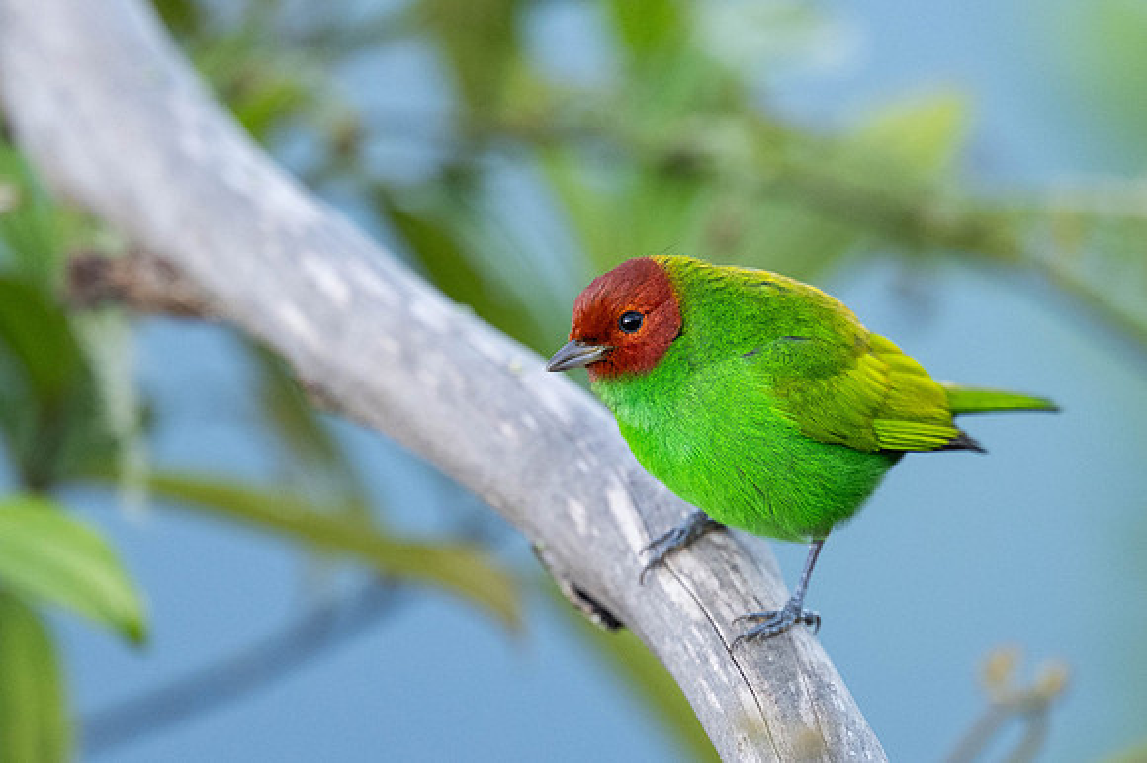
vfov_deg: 1.4
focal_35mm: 971
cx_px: 588
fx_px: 30930
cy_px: 341
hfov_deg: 2.1
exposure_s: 1/200
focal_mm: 400
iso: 800
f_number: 2.8
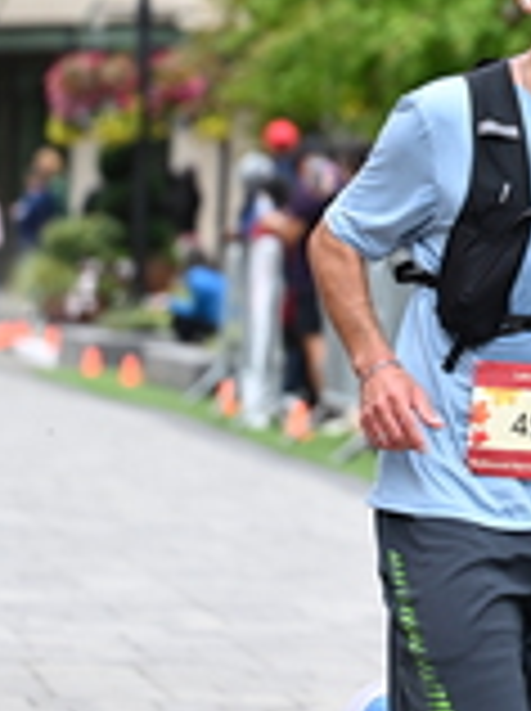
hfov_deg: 5.3
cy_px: 130
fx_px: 5701
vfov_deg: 7.1
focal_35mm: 278
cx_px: 781
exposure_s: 1/1600
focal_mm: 83
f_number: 2.8
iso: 640
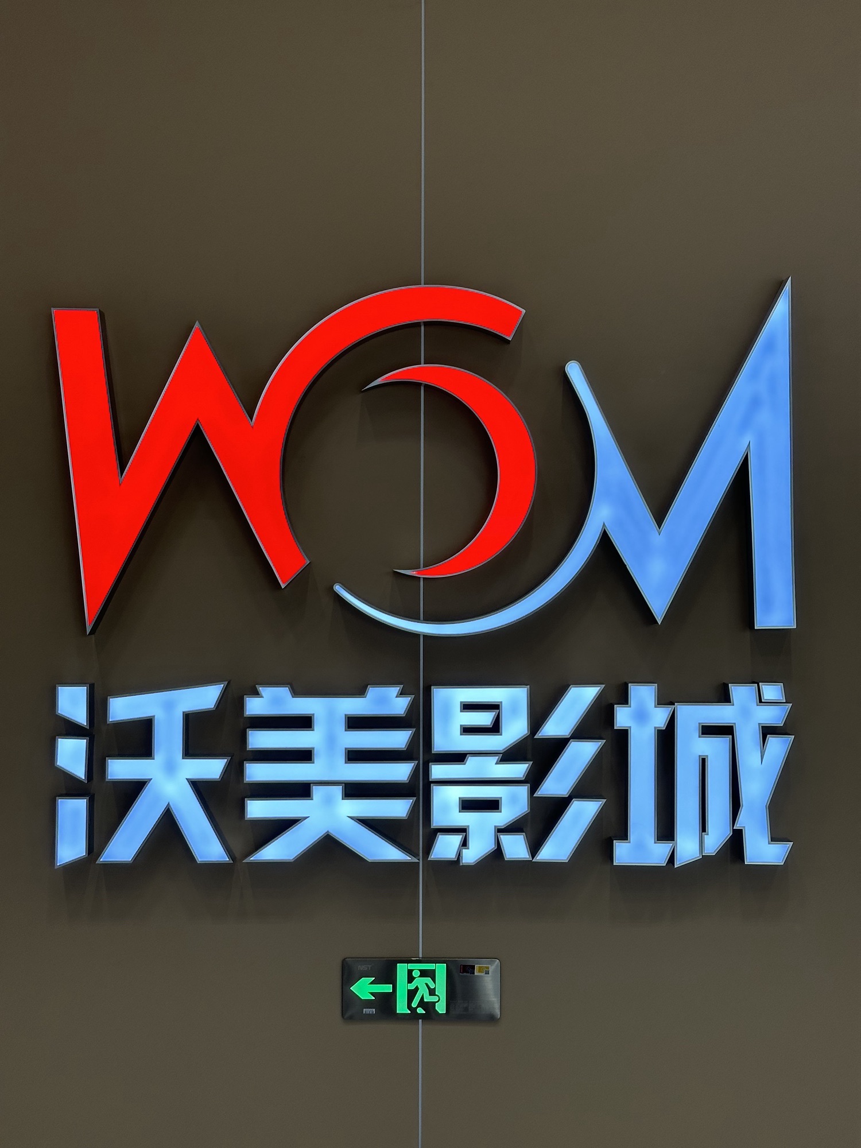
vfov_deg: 39.7
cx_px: 430
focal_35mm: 48
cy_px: 574
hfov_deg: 30.3
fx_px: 1592
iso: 50
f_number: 1.78
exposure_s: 1/154
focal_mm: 6.86
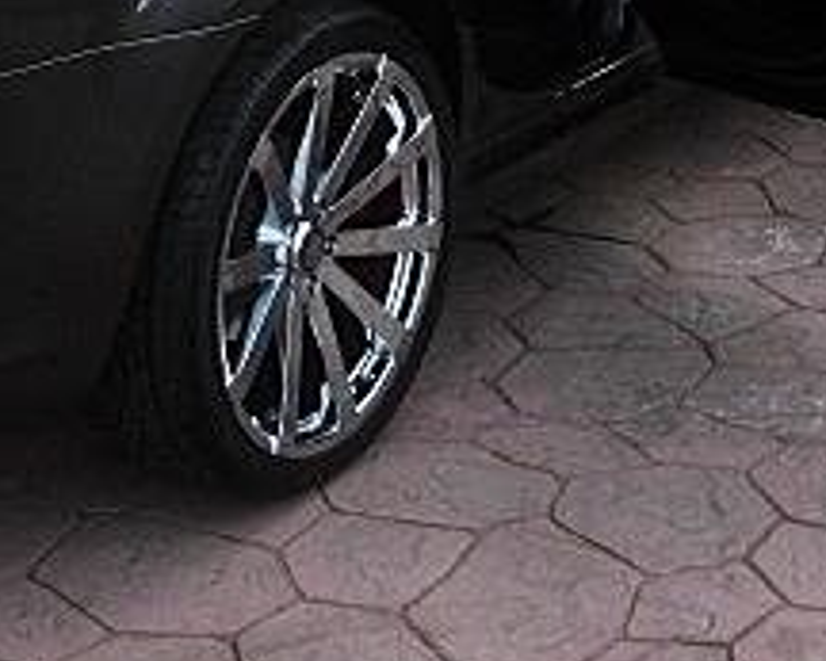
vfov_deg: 14.3
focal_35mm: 104
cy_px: -141
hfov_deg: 18.4
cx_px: 241
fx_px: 2544
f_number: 2.8
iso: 50
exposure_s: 1/100
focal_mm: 6.3
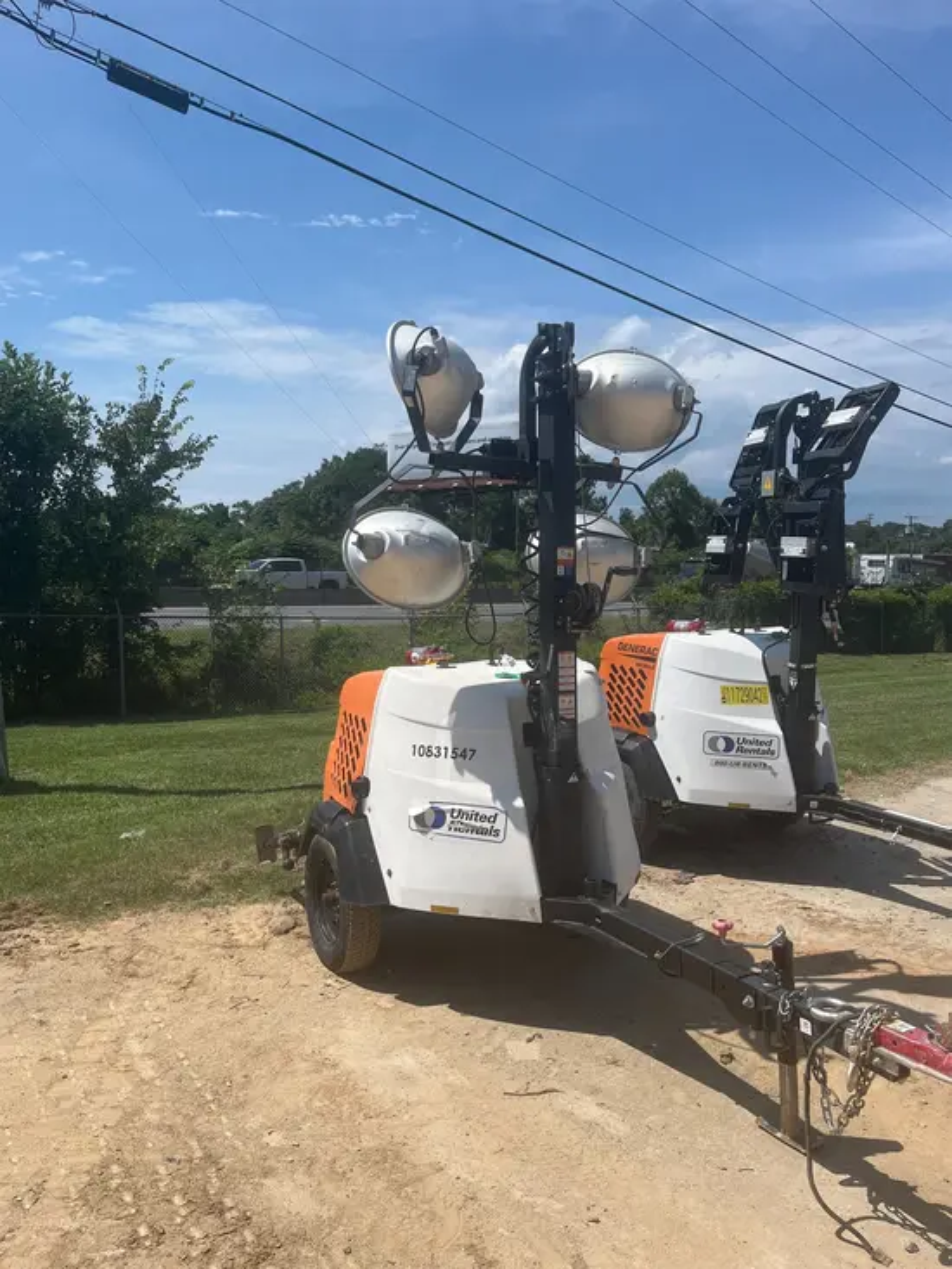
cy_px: 634
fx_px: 953
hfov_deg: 53.1
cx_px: 476
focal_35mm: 26
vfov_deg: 67.3
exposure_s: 1/5319
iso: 50
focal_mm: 5.1
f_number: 1.6
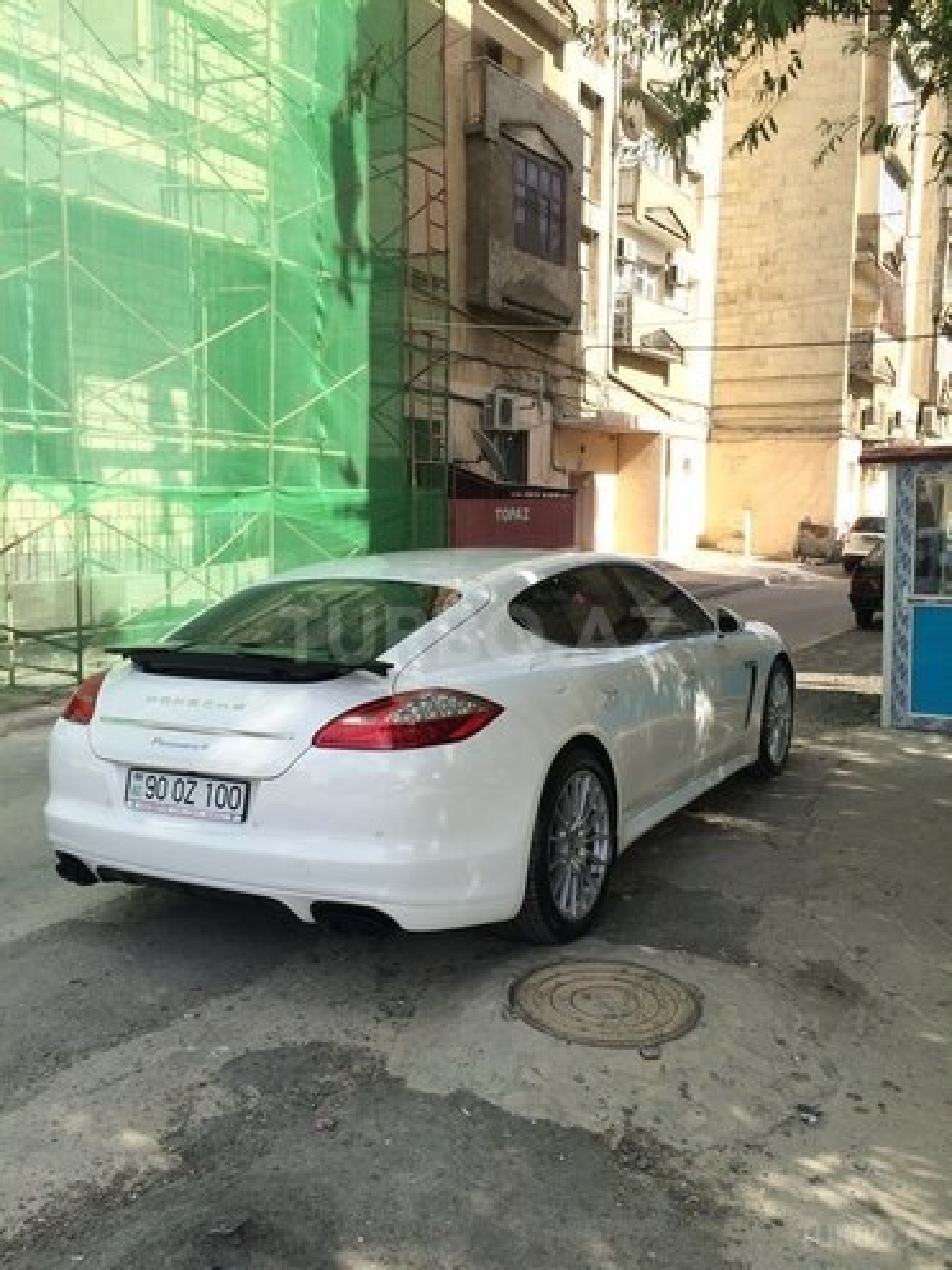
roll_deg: +1.1
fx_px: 1063
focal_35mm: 29
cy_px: 635
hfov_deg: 48.2
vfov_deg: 61.7
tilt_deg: -7.3
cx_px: 476
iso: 32
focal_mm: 4.15
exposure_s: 1/789
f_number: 2.2
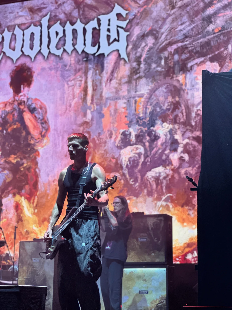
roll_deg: -1.4
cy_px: 155
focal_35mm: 77
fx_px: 688
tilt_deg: +11.6
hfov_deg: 19.1
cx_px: 116
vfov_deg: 25.3
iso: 250
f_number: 2.8
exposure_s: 1/90
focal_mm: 9
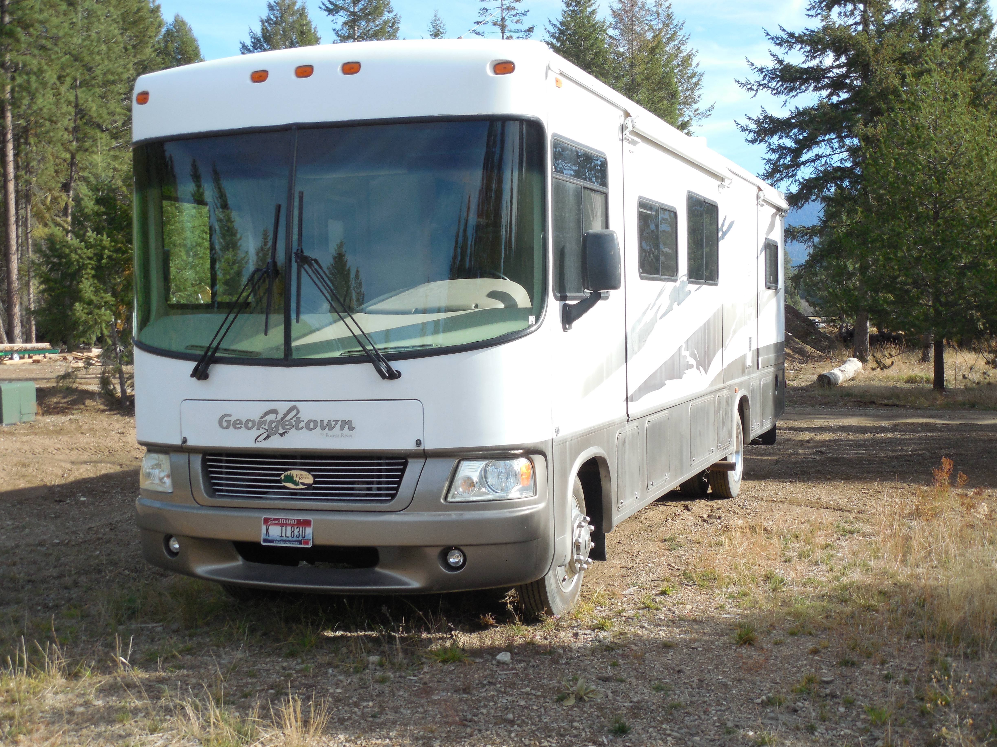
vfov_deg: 33.6
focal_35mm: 43
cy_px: 374
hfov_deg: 43.9
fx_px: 1238
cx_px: 498
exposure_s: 1/500
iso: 125
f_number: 7.8
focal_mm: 7.8
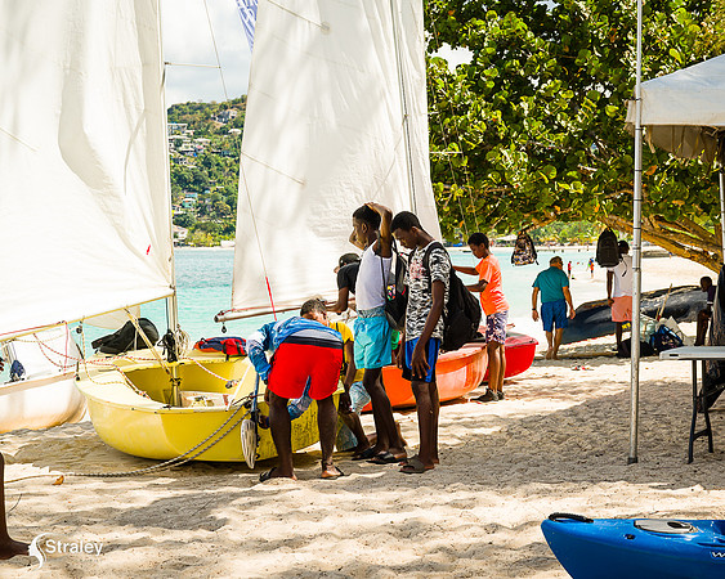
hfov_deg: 22.8
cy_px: 215
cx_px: 456
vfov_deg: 18.3
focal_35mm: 84
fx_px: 1792
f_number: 6.3
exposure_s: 1/320
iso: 90
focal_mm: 56
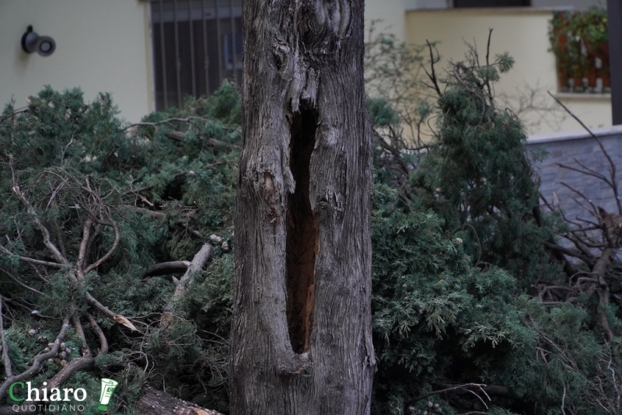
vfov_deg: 8.7
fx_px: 2722
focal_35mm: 158
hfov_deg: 13.0
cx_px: 311
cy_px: 208
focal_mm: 105
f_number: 4
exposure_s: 1/400
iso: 1000
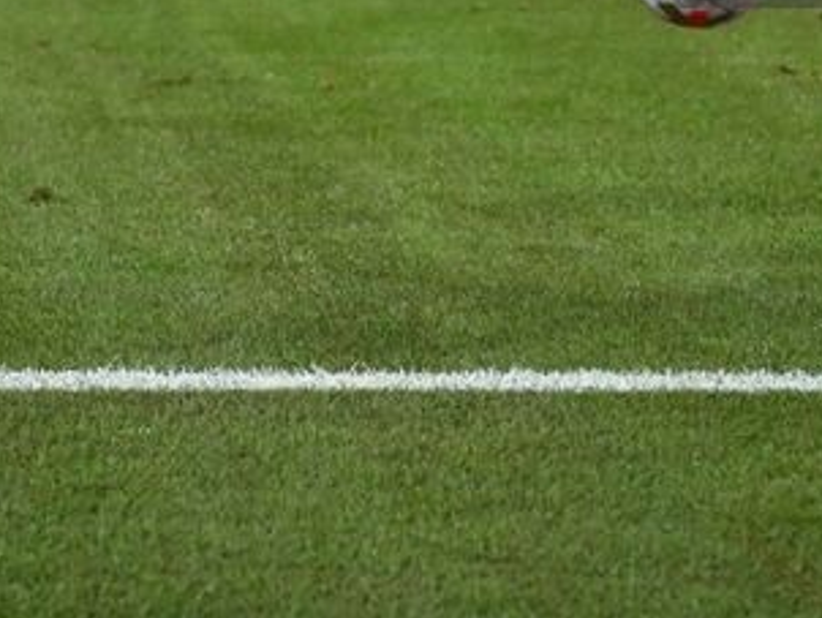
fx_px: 5418
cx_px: 422
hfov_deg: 8.7
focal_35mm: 228
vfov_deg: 6.5
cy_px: -280
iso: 2500
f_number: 2.8
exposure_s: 1/2500
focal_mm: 70
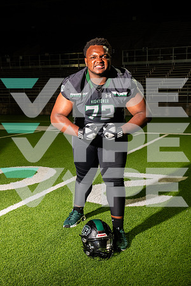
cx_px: 96
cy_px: 143
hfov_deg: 28.1
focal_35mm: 48
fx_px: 382
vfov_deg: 41.1
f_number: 7.1
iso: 1000
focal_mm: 48
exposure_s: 1/400
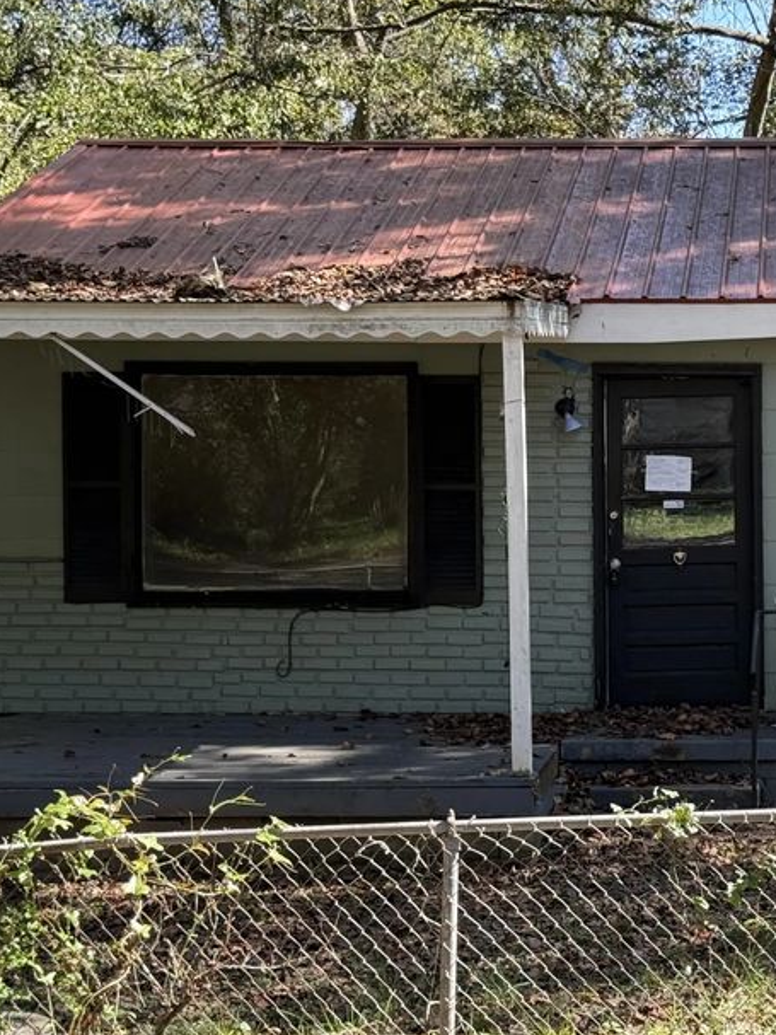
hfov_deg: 17.9
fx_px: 2422
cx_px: 703
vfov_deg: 24.1
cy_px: 467
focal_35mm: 81
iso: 100
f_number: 1.78
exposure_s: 1/420
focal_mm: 6.76
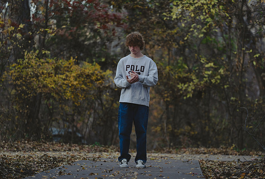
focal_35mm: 195
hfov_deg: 10.5
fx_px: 1442
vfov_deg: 7.1
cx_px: 144
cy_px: 96
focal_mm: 175
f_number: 2.8
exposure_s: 1/320
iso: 250
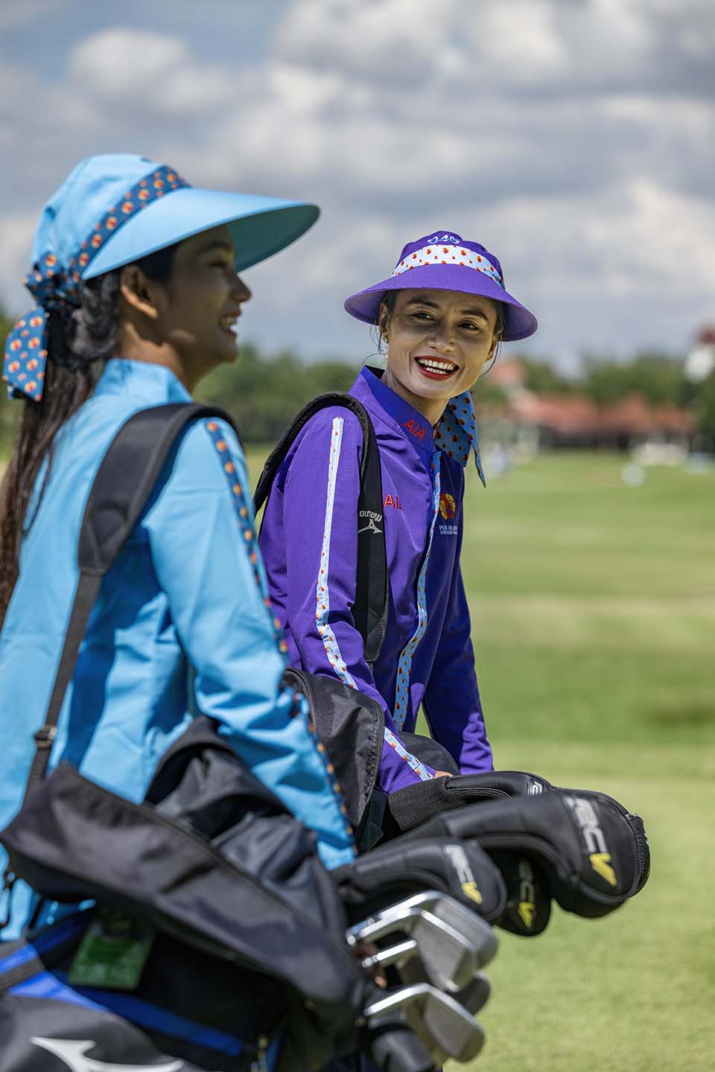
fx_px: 3724
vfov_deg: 16.4
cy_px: 536
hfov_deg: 11.0
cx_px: 358
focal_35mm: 125
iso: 320
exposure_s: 1/4000
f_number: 4
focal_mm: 125
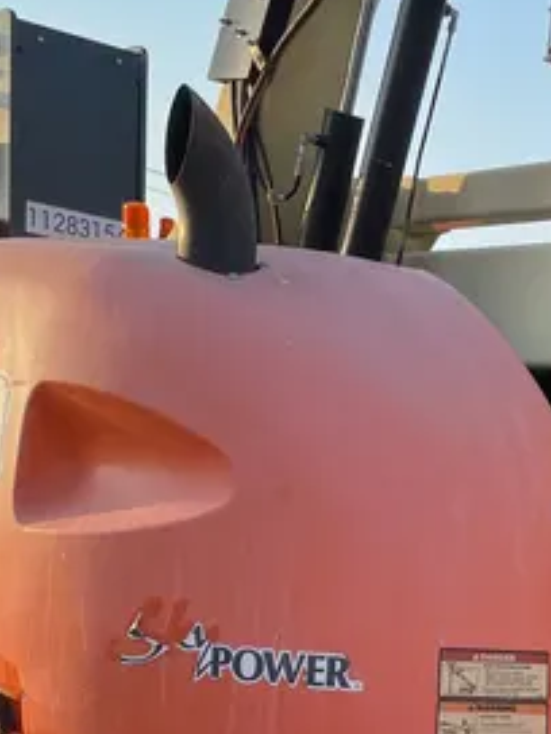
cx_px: 432
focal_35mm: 70
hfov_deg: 20.8
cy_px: 754
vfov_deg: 26.2
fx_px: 1486
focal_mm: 4.2
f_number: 1.6
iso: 32
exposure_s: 1/759
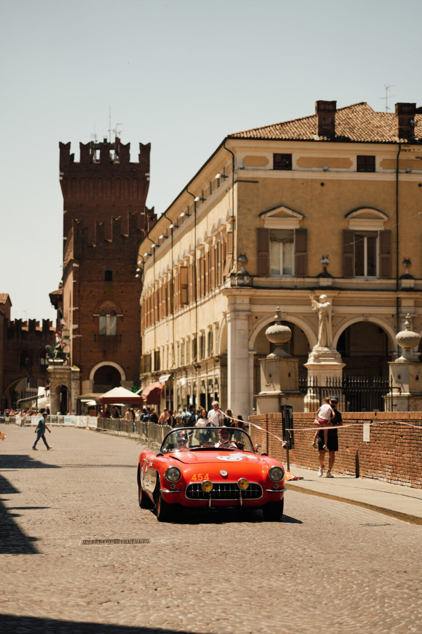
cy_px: 317
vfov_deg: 19.5
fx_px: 1847
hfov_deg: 13.0
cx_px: 211
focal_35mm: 105
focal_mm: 105
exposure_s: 1/500
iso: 100
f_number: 4
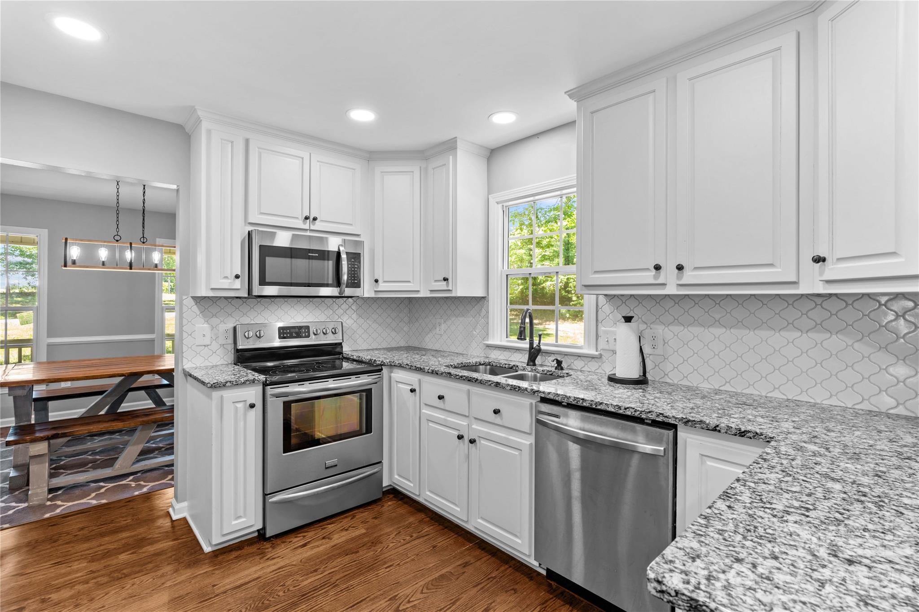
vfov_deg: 73.7
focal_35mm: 16
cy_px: 306
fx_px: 408
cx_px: 460
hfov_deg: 96.8
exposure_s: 1/1.67
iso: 100
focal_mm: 16
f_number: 8
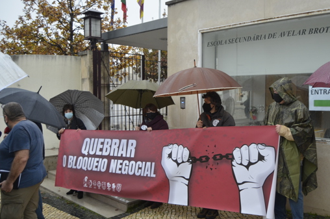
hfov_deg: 55.6
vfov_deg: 38.7
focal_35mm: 34
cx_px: 192
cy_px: 118
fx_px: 311
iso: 560
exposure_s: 1/30
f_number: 3.5
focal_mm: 18
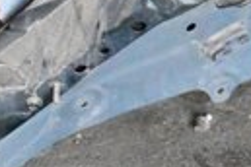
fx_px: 1994
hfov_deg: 7.0
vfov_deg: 4.7
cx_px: 428
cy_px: -205
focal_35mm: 286
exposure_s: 1/200
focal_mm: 24
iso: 6400
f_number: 7.1
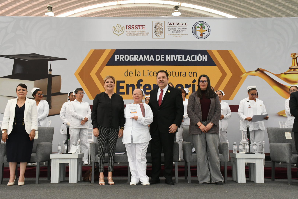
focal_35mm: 39
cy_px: 100
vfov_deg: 34.2
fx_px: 323
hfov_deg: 49.6
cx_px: 149
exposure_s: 1/125
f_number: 11
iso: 3200
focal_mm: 26
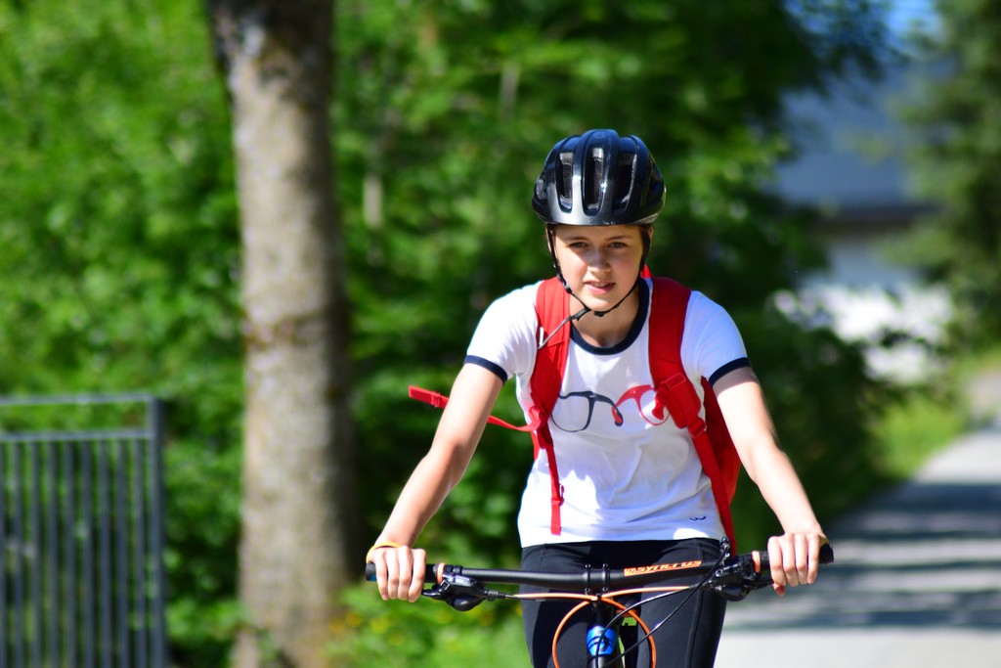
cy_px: 334
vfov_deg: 3.1
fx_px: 12513
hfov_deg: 4.6
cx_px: 500
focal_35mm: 450
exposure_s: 1/1250
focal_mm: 300
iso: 450
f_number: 5.6
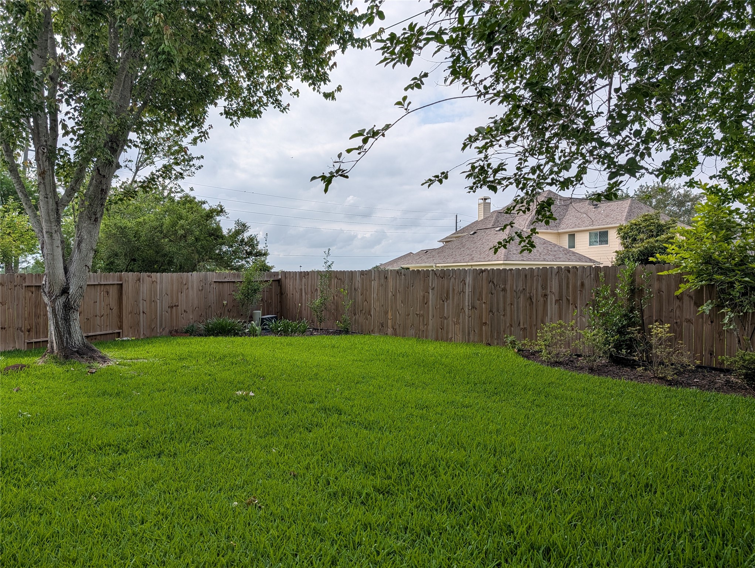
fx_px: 524
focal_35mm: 24
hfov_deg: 71.5
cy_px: 284
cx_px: 378
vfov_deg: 56.9
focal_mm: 6.9
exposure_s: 1/1462
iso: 20
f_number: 1.68
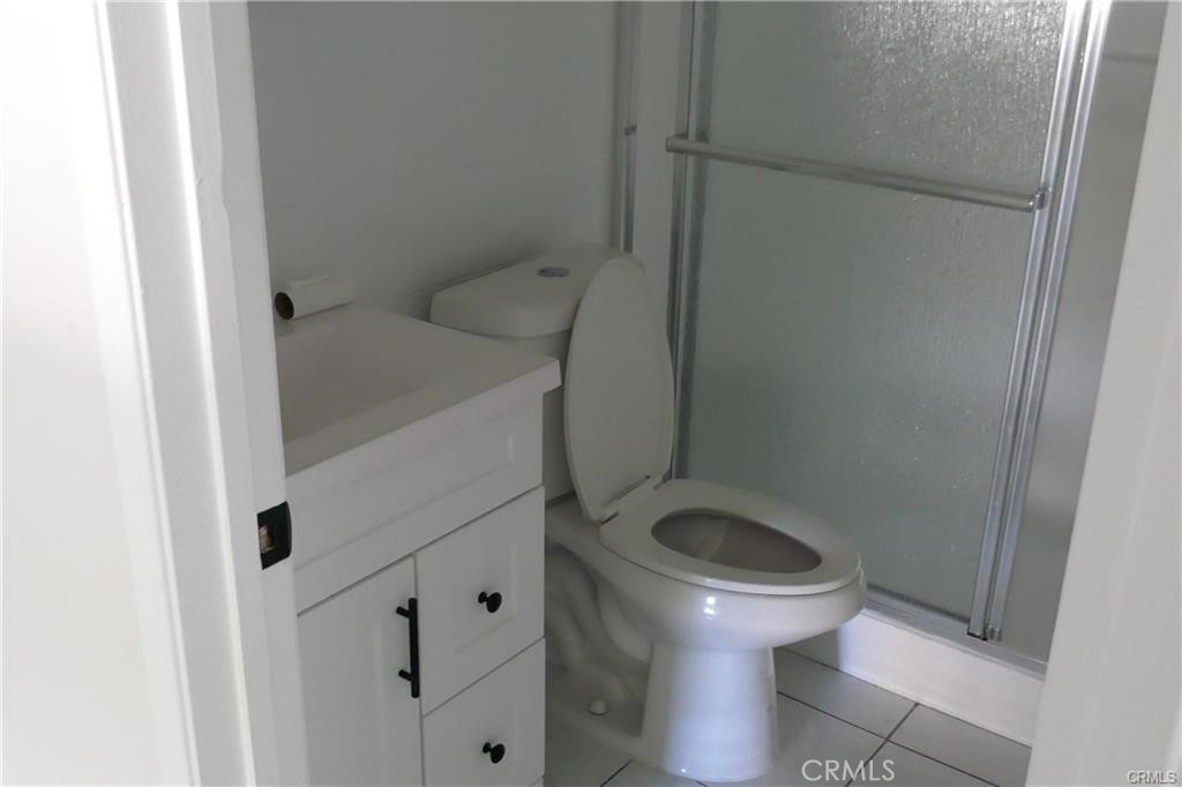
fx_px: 1214
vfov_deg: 35.9
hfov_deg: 51.9
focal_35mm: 37
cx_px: 591
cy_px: 394
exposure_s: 1/60
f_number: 2.8
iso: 3200
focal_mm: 9.1
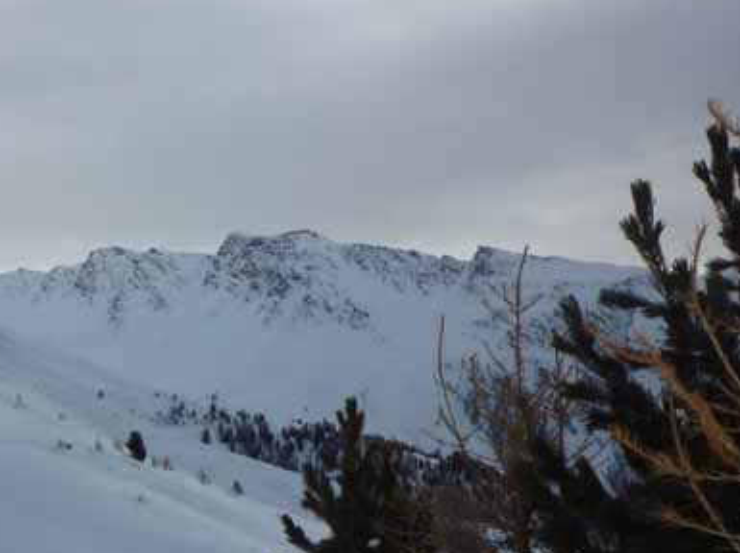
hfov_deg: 35.5
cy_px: 463
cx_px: 138
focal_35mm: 52
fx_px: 1111
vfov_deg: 27.3
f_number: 5
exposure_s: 1/800
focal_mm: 4.4
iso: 100
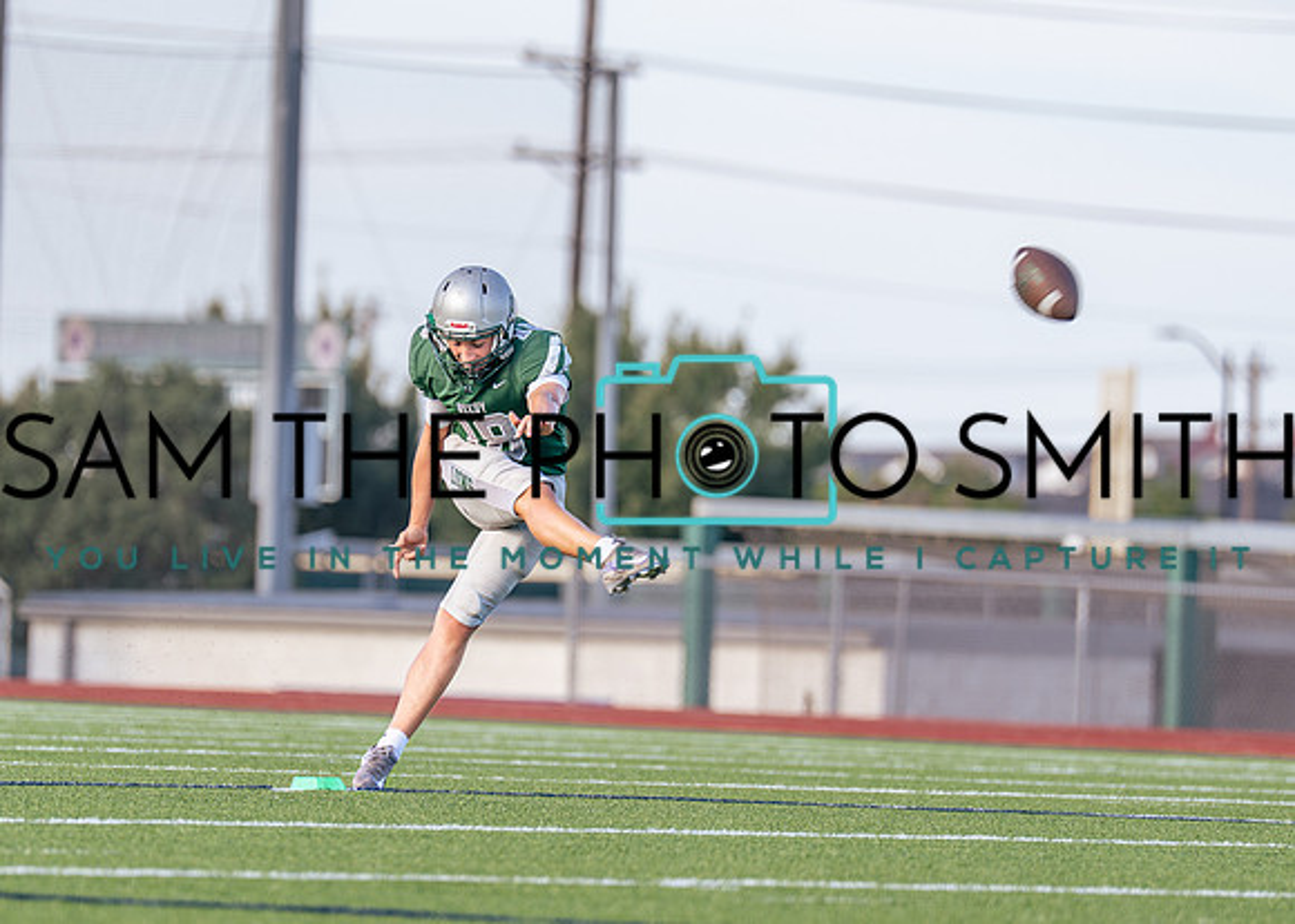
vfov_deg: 3.4
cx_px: 481
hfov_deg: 4.8
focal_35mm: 420
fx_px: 15432
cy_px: 469
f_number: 2.8
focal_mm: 200
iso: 160
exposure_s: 1/1000
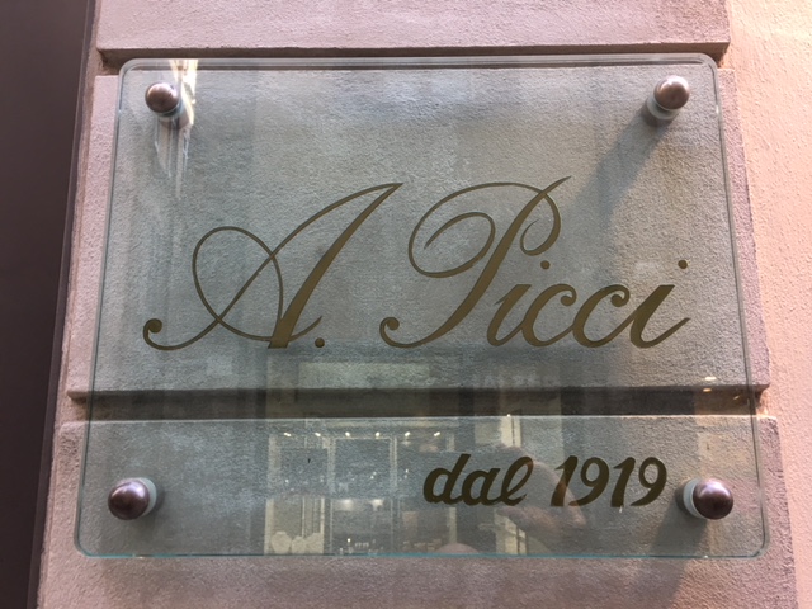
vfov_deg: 48.2
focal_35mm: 29
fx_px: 680
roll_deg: -0.5
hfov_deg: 61.7
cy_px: 304
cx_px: 406
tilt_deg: +13.5
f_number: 2.2
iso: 32
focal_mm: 4.15
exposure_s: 1/17
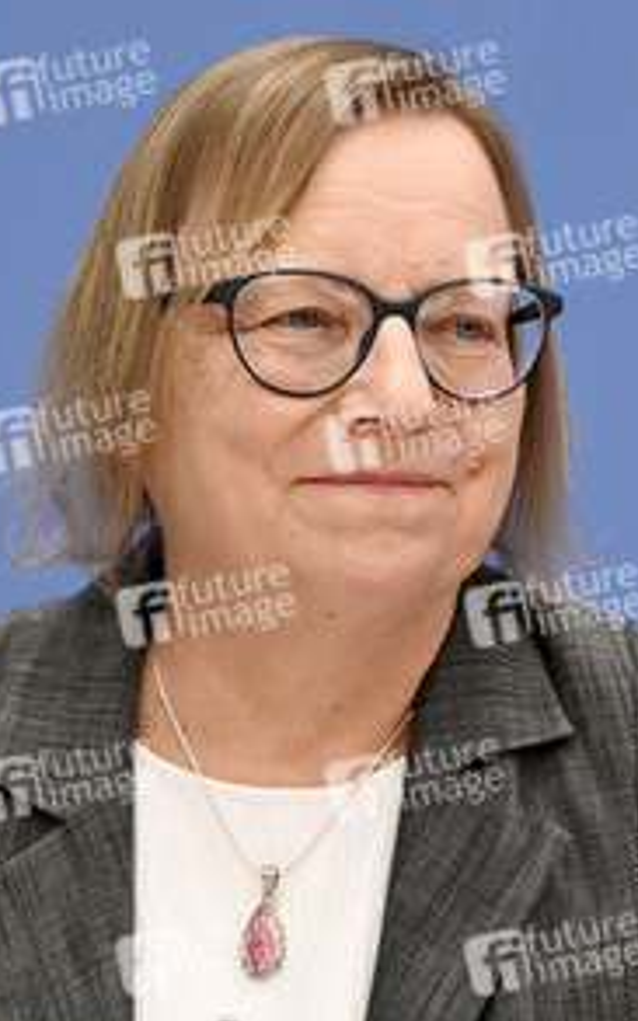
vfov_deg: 8.1
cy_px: 519
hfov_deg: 5.1
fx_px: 7209
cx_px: 462
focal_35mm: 259
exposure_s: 1/500
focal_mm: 165
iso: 2500
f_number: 5
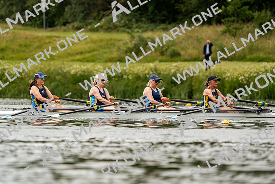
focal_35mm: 397
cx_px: 138
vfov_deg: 3.5
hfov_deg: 5.2
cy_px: 92
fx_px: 3033
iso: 320
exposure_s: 1/2000
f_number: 6.3
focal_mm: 397
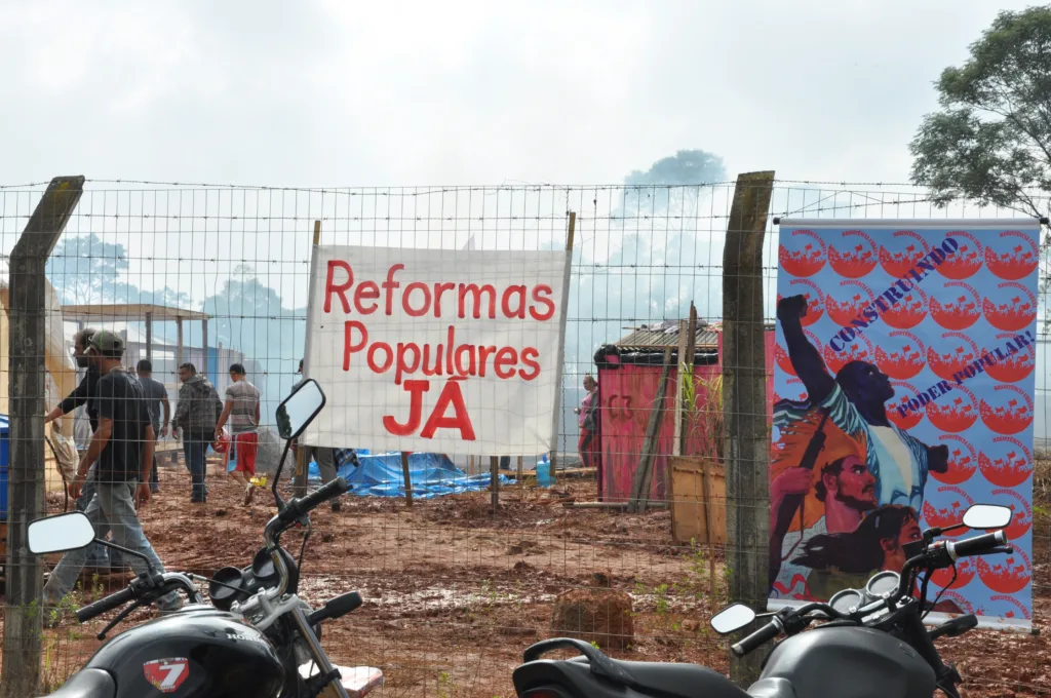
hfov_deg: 31.9
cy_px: 349
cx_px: 526
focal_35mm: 63
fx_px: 1837
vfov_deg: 21.5
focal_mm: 42
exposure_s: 1/200
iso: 200
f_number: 14
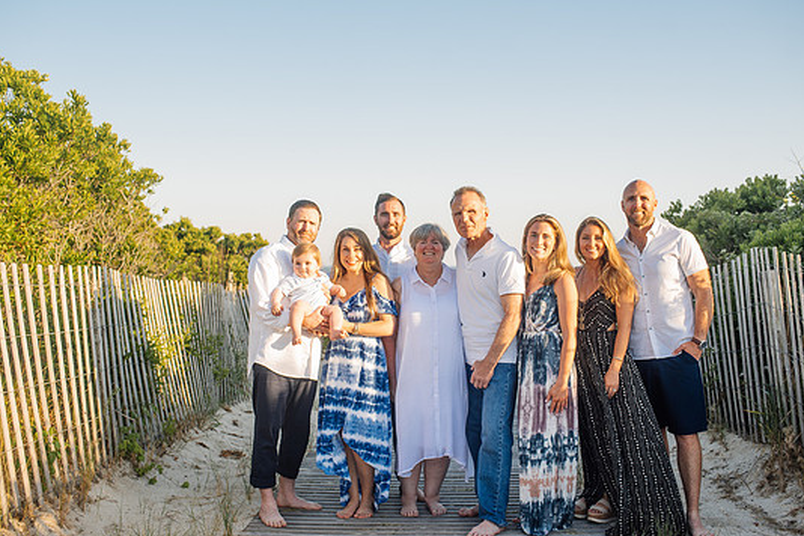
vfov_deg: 35.0
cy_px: 290
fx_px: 849
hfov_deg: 50.7
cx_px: 394
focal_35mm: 38
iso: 160
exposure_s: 1/500
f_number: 3.5
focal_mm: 35
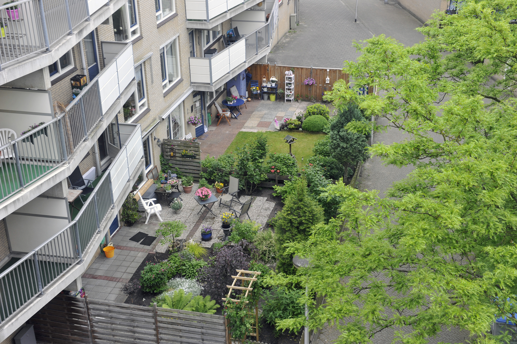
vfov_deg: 27.0
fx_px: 718
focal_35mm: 50
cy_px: 172
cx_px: 258
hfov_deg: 39.6
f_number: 7.1
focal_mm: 50
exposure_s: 1/125
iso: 800
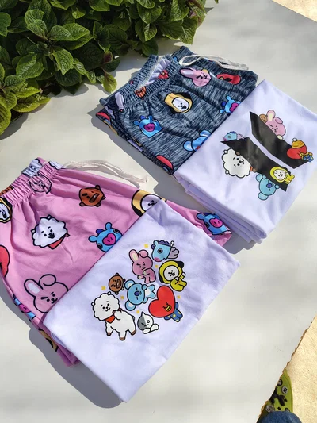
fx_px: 293
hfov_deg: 56.8
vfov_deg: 71.6
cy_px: 212
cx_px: 158
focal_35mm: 24
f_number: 1.8
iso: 100
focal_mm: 5.56
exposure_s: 1/664
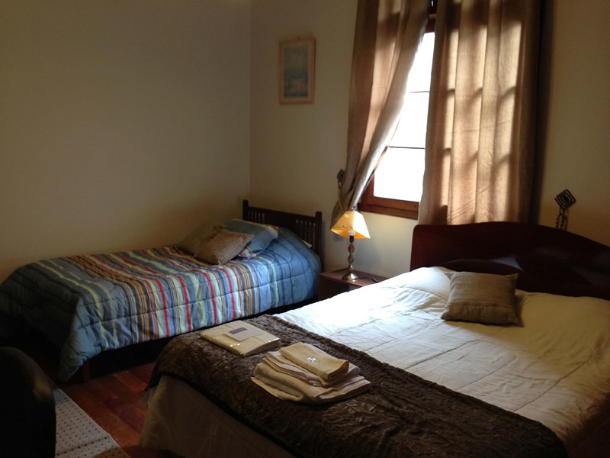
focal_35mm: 33
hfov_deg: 55.4
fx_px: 582
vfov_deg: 42.9
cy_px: 229
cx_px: 305
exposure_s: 1/20
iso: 64
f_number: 2.4
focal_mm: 4.13
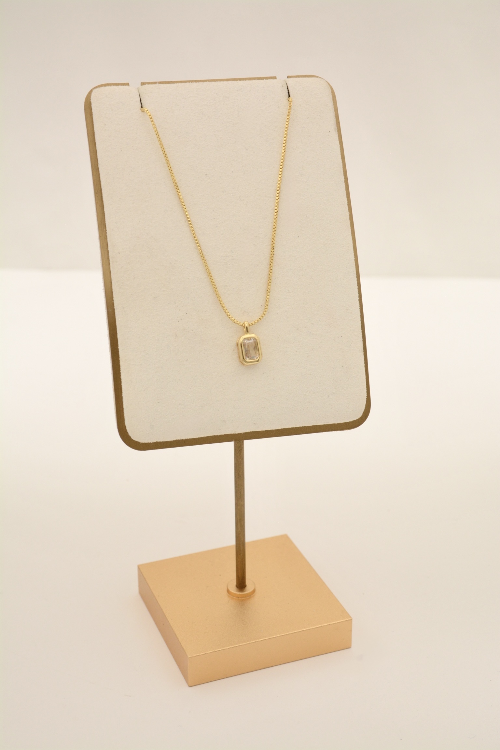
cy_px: 375
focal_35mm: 68
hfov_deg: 20.2
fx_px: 1406
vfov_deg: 29.9
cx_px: 250
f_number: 11
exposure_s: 1/500
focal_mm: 45
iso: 640
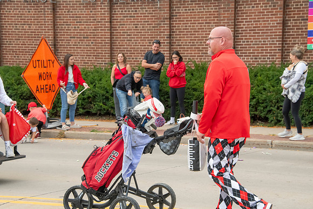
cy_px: 104
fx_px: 870
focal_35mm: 100
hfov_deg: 20.4
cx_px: 156
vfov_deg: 13.7
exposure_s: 1/200
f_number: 11
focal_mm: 100
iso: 3200
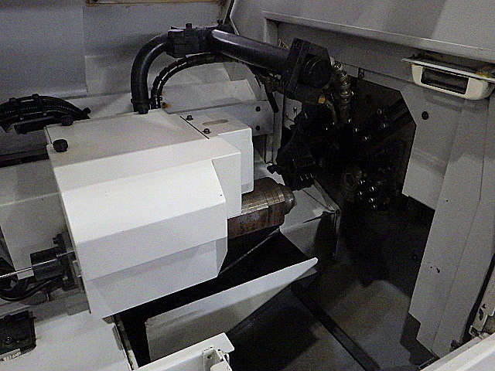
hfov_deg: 63.4
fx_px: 400
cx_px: 248
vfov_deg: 49.7
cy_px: 186
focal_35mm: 28
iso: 800
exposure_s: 1/45
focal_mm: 5
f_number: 3.5
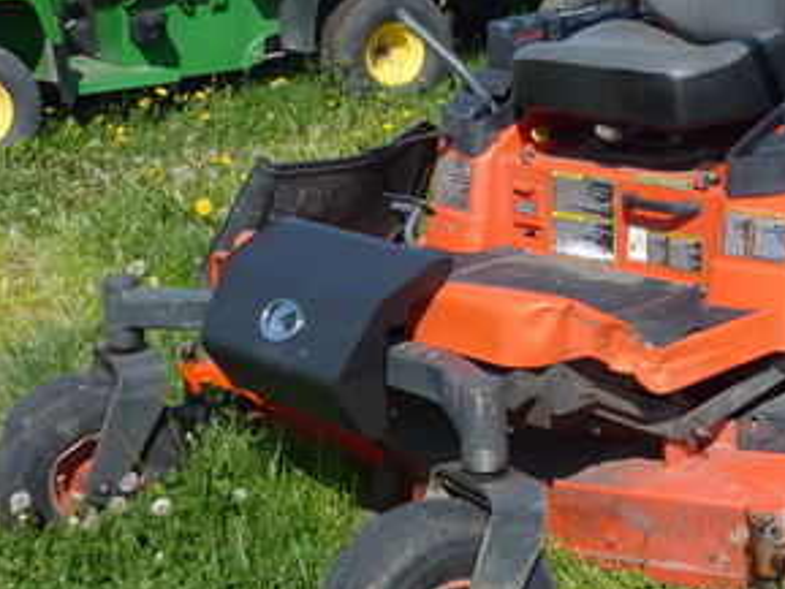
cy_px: 179
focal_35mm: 79
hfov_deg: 24.4
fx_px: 1792
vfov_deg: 18.6
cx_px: 600
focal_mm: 6.9
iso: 80
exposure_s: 1/800
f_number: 3.7
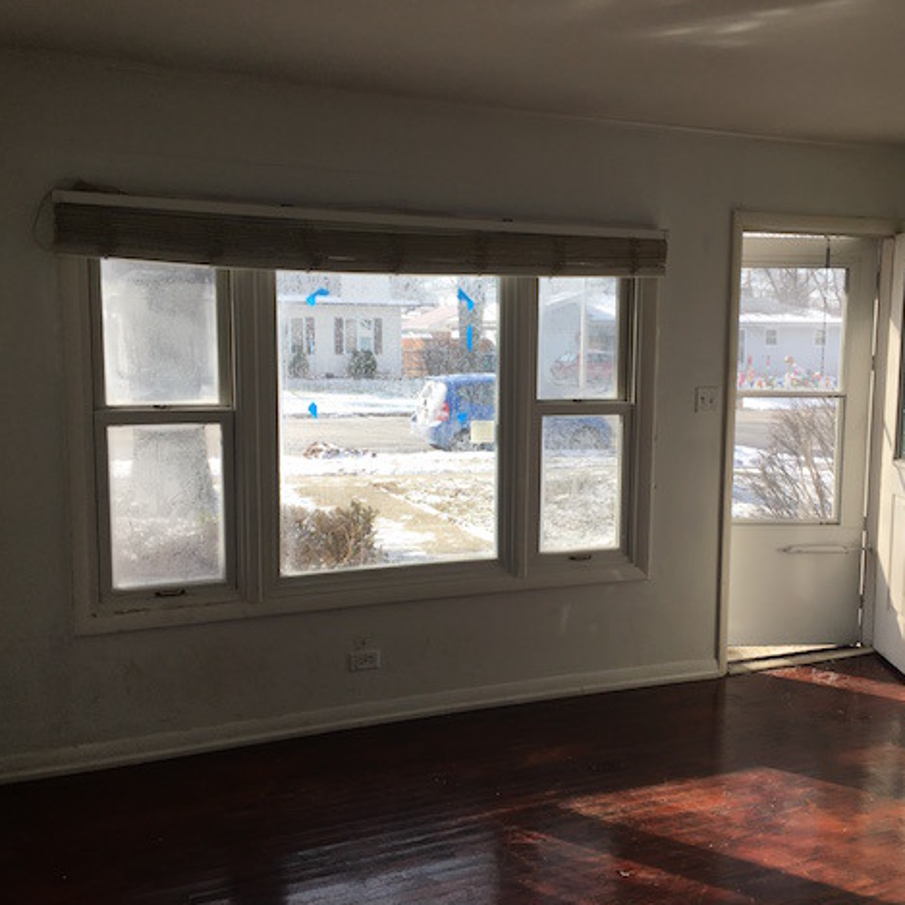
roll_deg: -1.1
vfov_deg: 47.2
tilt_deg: -7.6
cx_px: 533
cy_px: 448
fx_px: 1035
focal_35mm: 35
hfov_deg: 47.0
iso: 25
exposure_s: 1/333
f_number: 2.2
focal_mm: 4.15
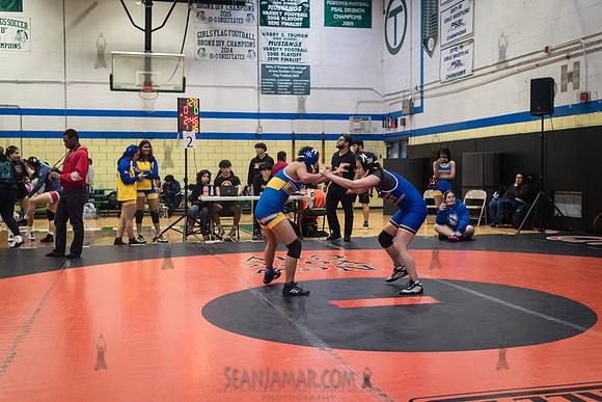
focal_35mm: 42
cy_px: 201
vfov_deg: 31.7
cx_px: 301
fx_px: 708
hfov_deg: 46.0
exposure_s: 1/400
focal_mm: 35
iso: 5000
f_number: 3.2
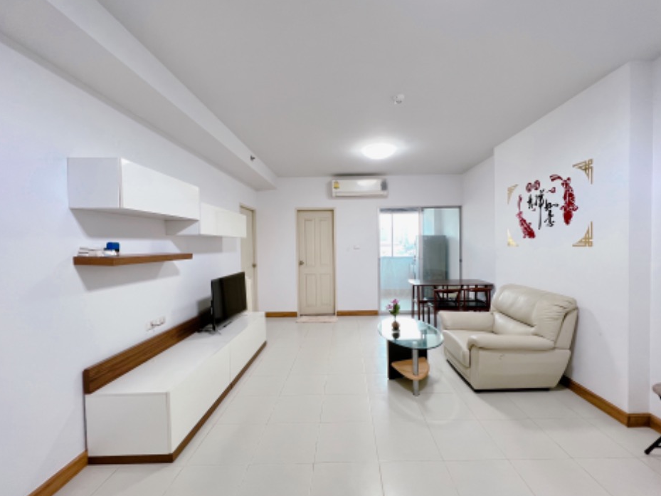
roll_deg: +1.1
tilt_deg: -1.0
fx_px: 267
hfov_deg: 102.0
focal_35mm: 14
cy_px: 249
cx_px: 347
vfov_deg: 85.6
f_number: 1.8
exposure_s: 1/100
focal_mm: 1.57
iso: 200
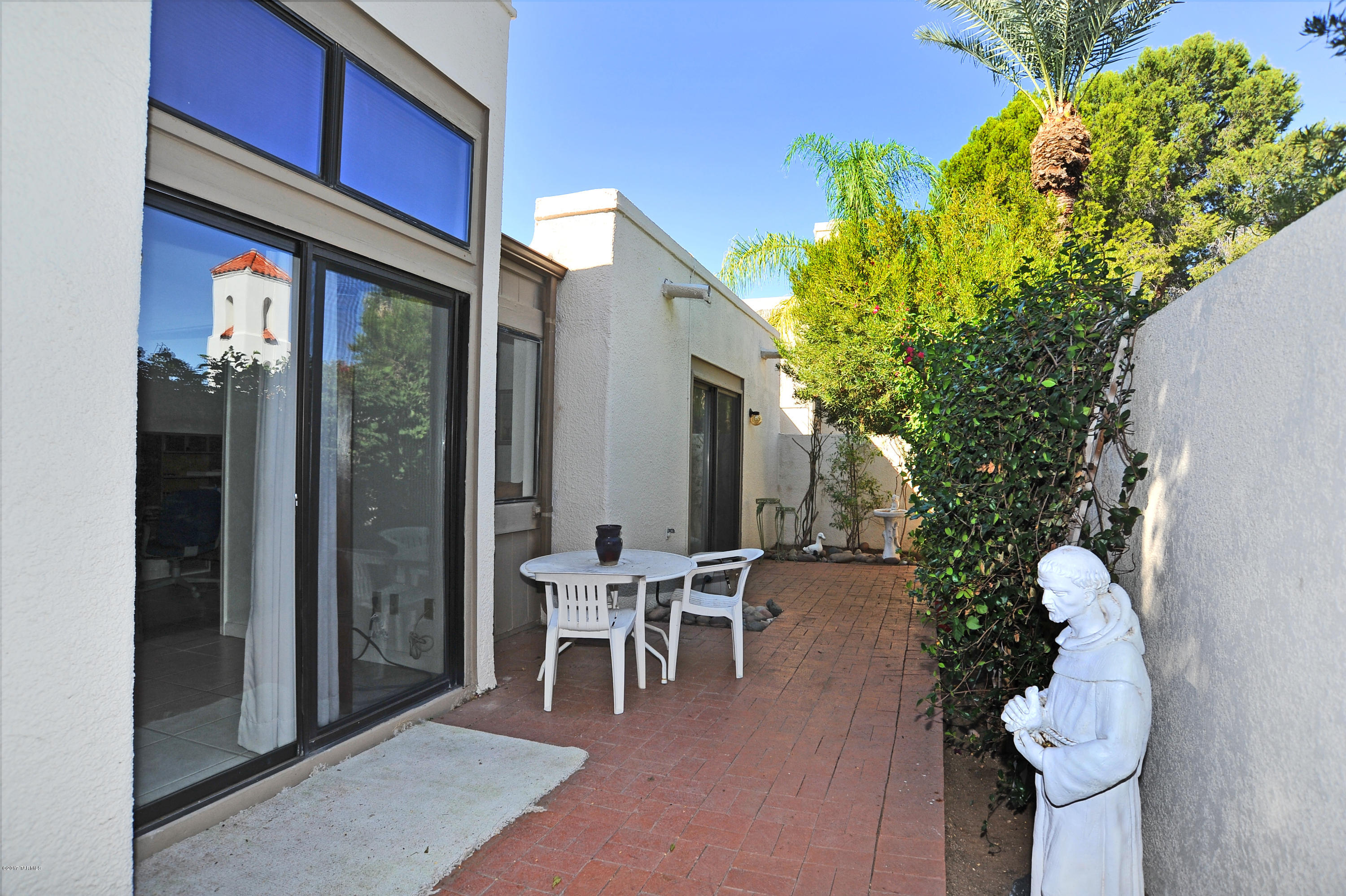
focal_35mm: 18
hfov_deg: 90.0
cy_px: 448
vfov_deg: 67.3
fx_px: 673
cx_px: 673
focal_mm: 18
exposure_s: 1/320
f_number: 9
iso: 320
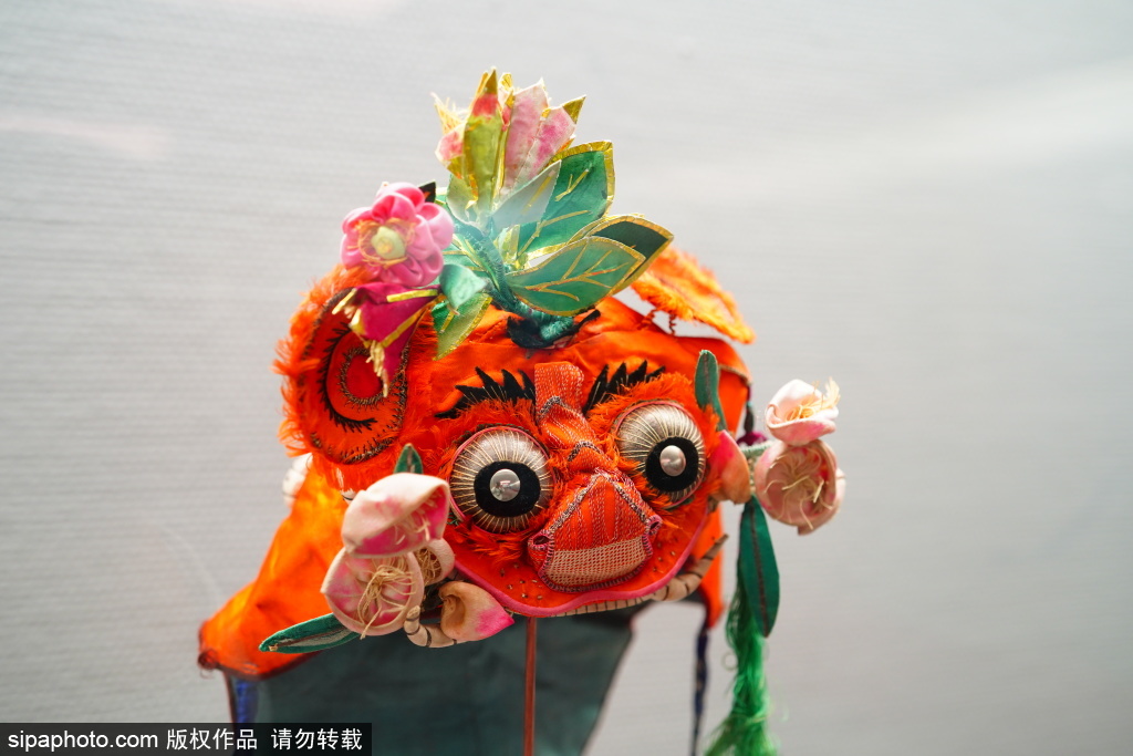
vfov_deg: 33.4
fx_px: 1259
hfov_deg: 48.5
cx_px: 566
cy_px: 378
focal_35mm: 40
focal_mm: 40
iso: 1250
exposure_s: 1/160
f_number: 2.8
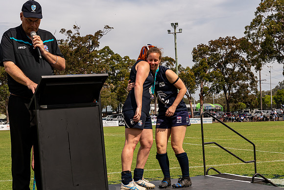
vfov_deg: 21.1
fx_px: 510
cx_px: 151
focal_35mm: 65
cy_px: 90
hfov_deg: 31.1
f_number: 8
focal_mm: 40
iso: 200
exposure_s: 1/640
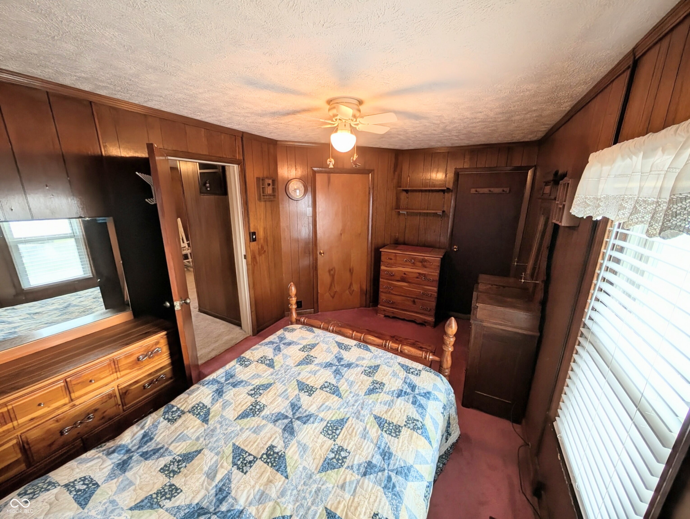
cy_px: 260
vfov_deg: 94.6
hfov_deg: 110.5
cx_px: 345
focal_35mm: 12
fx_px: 240
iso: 59
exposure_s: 1/60
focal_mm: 2.02
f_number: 1.7
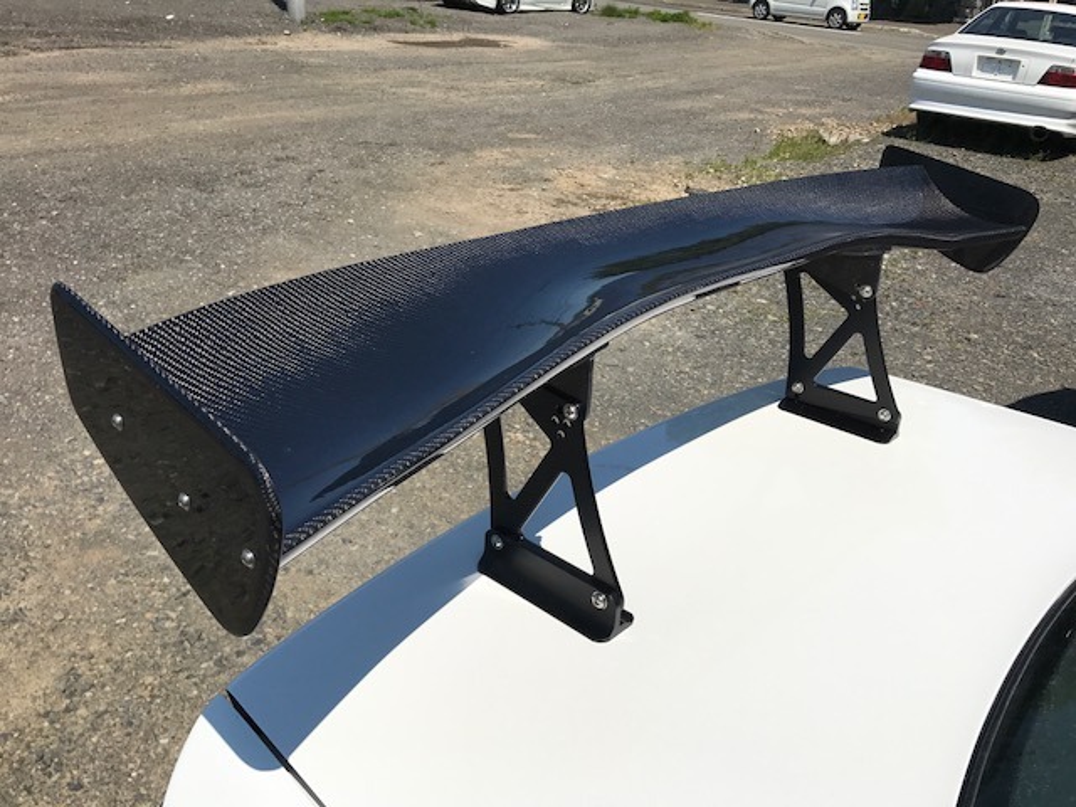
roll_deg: -5.3
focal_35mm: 28
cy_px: 404
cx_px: 538
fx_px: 870
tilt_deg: -27.9
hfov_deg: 63.4
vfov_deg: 49.7
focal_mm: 3.99
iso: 20
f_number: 1.8
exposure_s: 1/6410
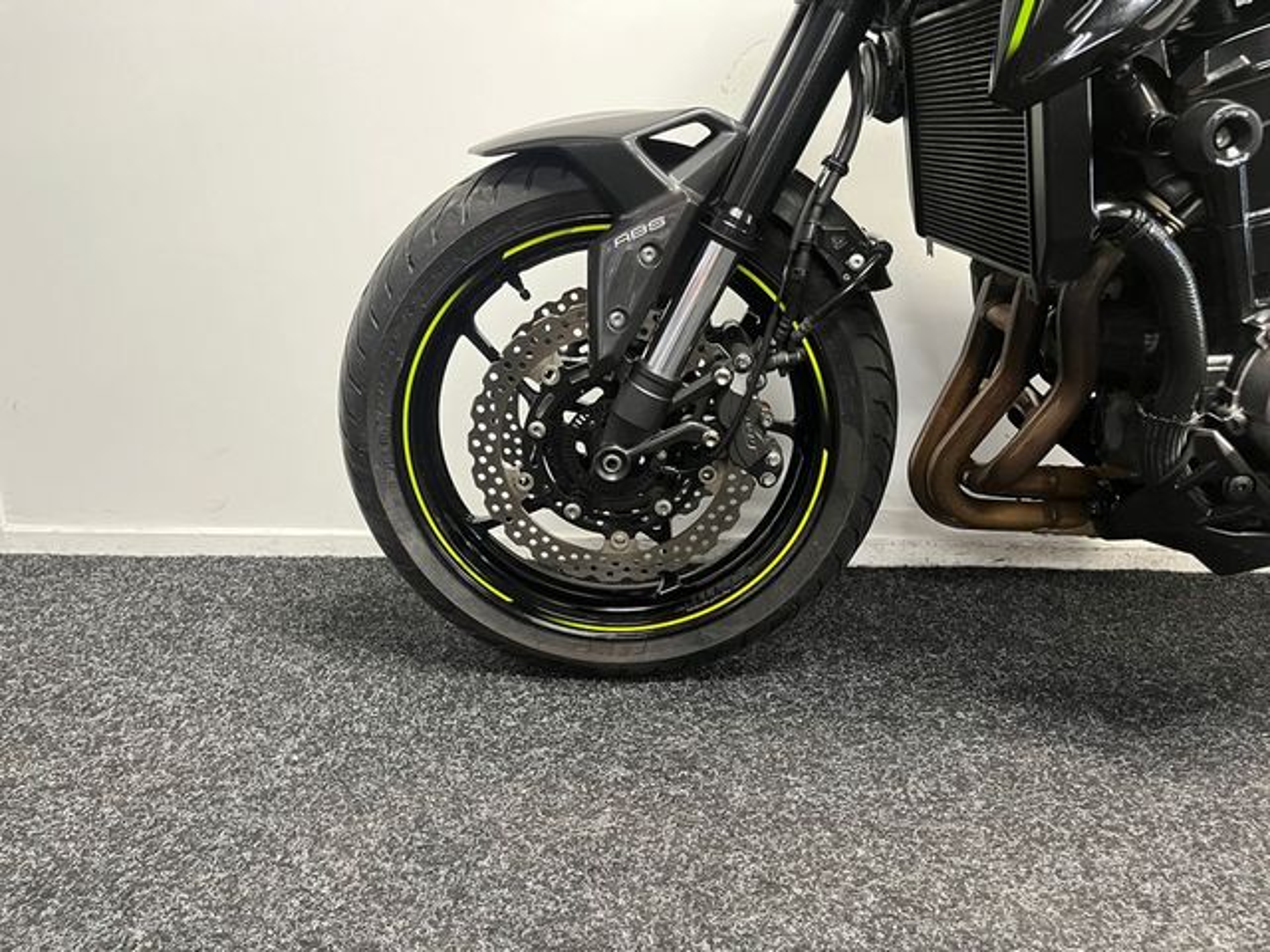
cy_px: 476
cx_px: 635
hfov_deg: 67.3
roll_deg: -0.9
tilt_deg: -13.9
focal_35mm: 26
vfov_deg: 53.1
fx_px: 954
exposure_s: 1/50
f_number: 1.6
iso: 400
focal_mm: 5.1
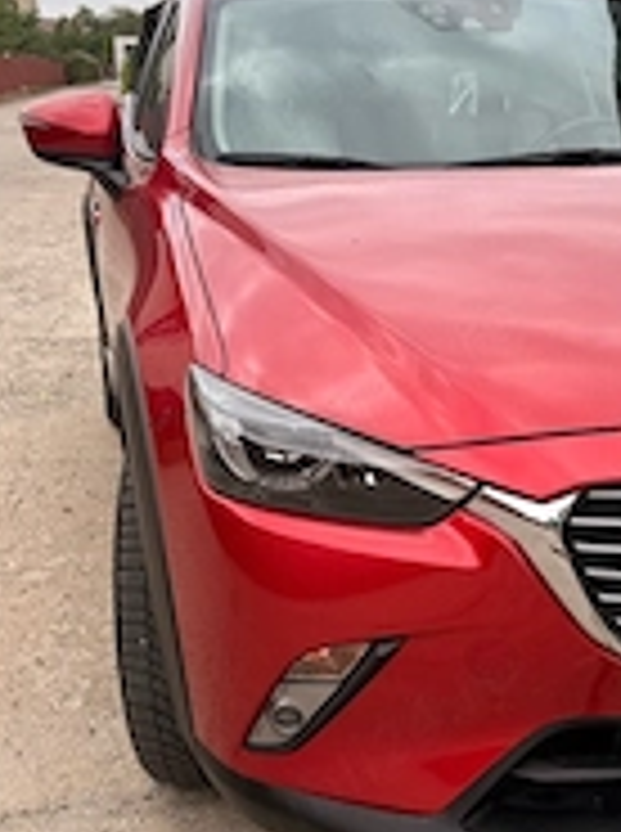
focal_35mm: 52
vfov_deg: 36.8
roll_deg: -1.8
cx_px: 464
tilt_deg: -17.3
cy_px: 463
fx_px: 1248
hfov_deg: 27.6
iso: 80
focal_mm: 6.76
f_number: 1.78
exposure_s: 1/3021
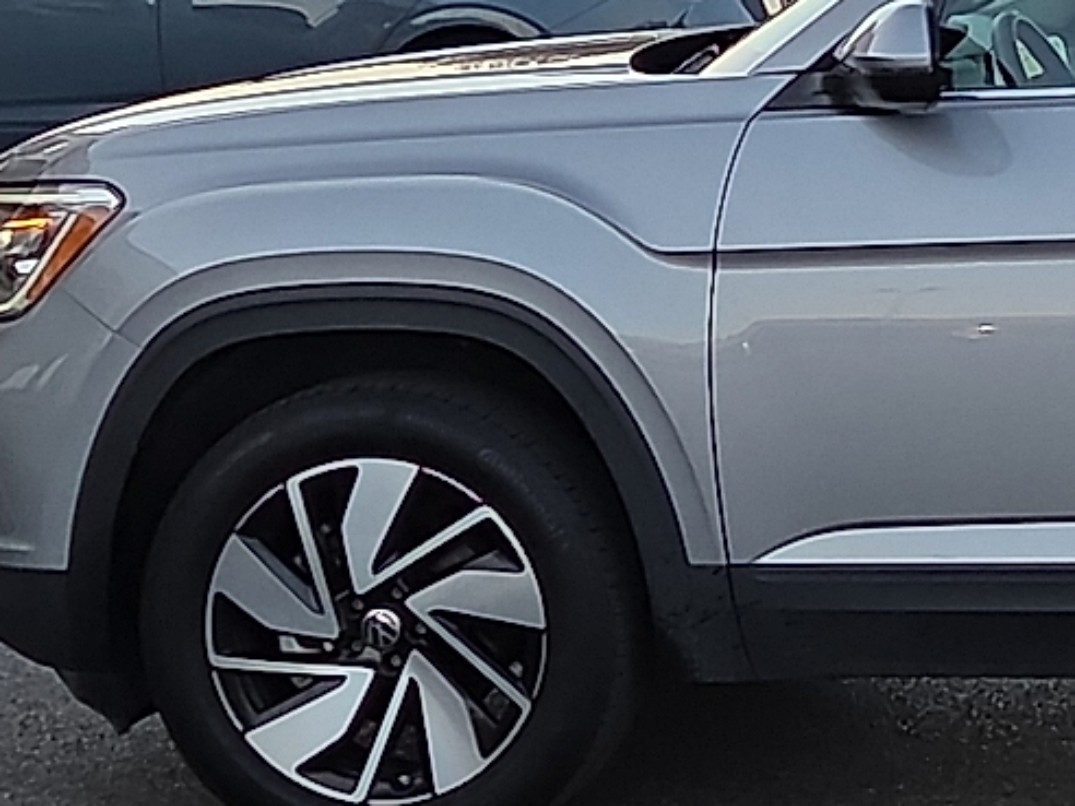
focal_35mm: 153
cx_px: 1473
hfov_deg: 12.4
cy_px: 282
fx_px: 4751
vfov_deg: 9.7
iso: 25
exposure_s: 1/556
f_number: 1.8
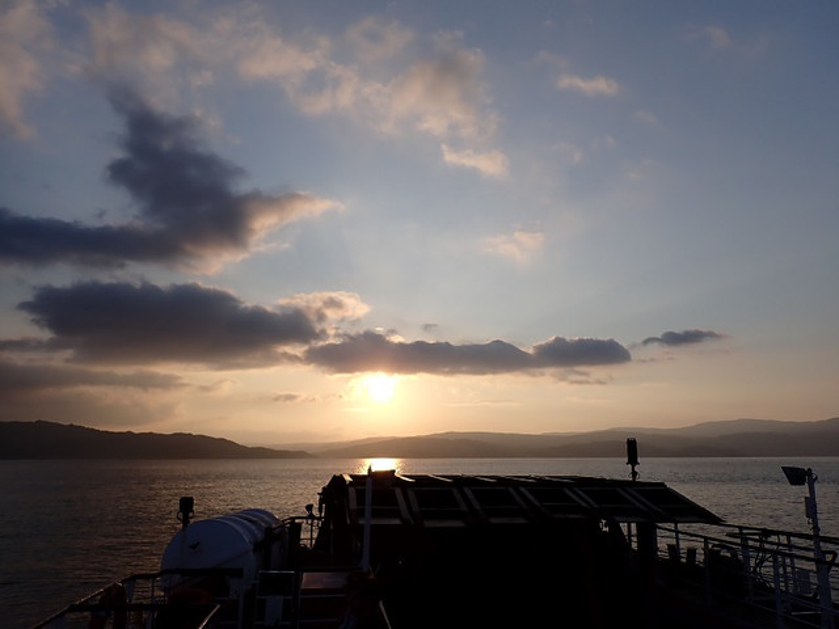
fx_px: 606
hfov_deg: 69.4
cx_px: 420
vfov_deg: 54.9
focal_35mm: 25
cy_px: 314
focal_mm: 4.5
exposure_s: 1/400
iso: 100
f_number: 8
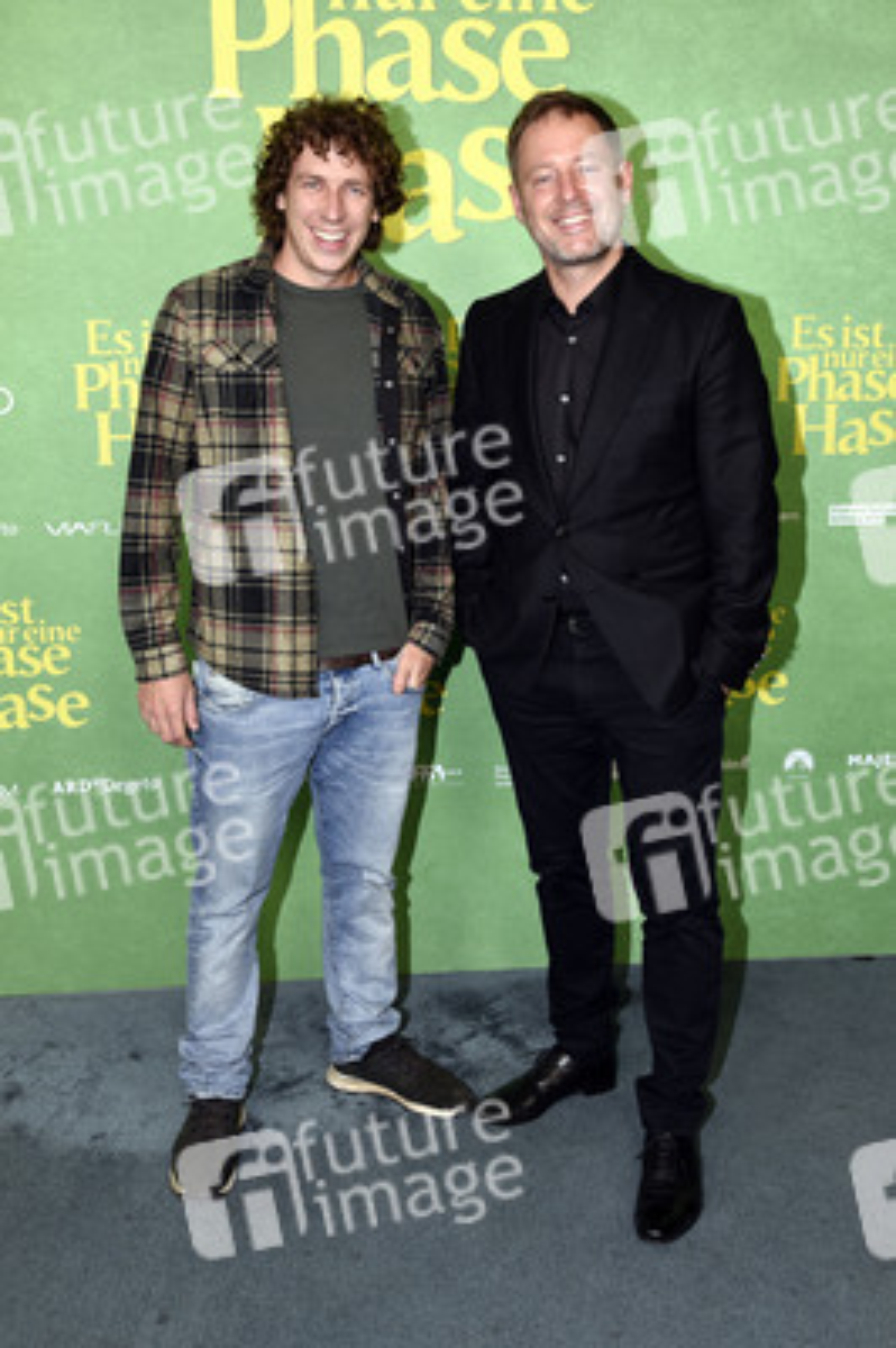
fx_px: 1309
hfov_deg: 37.8
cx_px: 448
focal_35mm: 35
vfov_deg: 54.5
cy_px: 674
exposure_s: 1/125
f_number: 6.3
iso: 500
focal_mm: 35
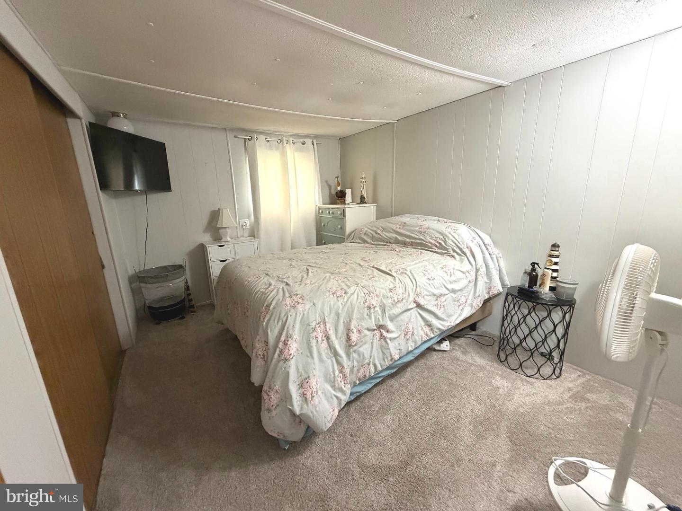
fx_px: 276
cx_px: 341
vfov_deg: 85.7
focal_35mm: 14
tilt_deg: -16.6
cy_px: 256
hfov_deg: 102.1
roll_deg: +1.9
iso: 800
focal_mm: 2.22
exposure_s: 1/60
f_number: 2.2
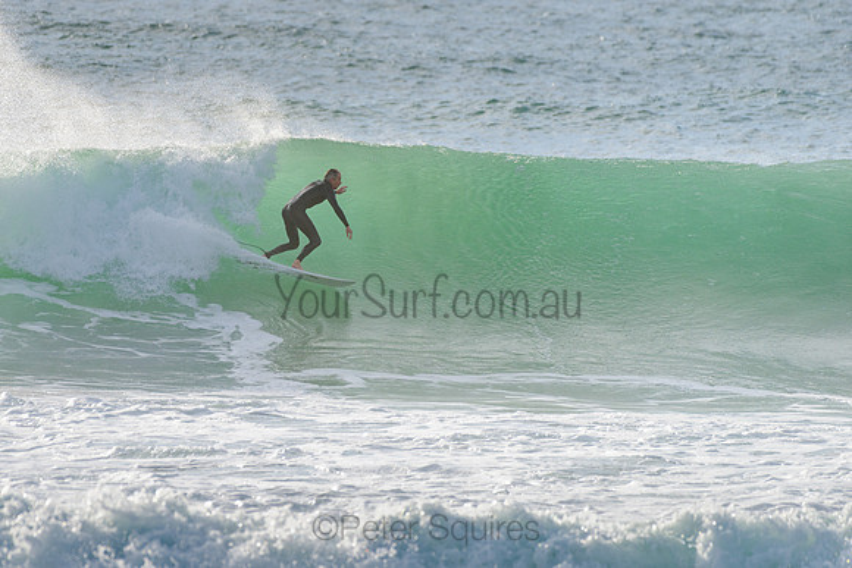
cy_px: 255
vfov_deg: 2.2
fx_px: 14493
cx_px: 330
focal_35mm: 612
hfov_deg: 3.4
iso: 200
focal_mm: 500
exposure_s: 1/2000
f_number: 5.6
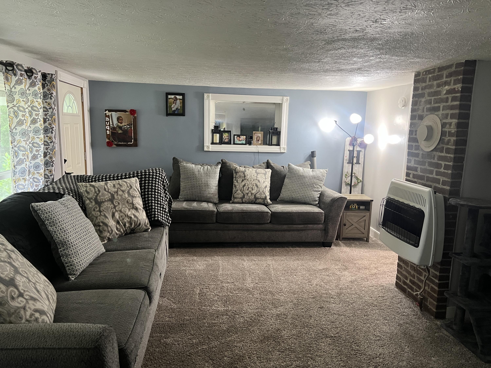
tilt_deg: -9.0
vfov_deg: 53.1
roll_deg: -1.7
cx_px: 246
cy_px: 184
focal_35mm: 26
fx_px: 369
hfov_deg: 67.3
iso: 320
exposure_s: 1/60
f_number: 1.5
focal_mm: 5.7
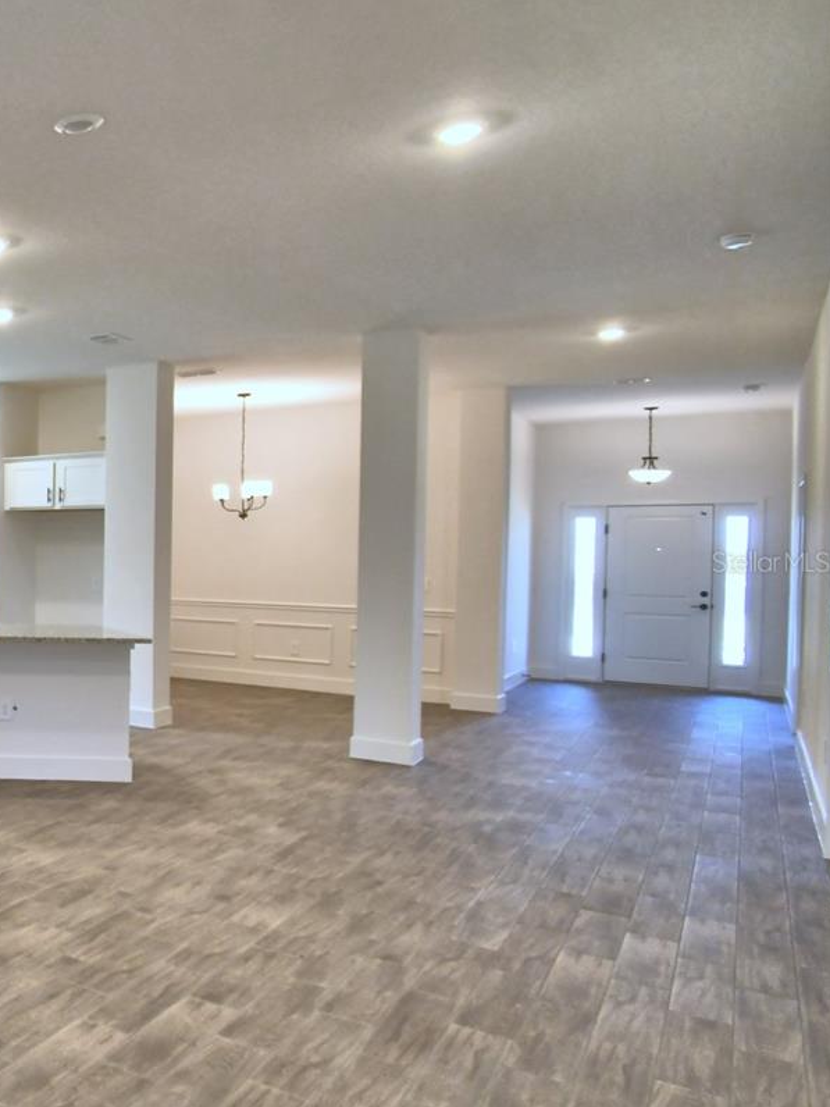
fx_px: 927
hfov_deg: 33.4
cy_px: 562
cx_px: -277
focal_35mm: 29
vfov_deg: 61.7
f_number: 4.5
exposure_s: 1/40
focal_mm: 10
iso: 400
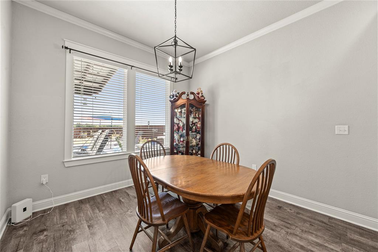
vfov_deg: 81.2
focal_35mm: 14
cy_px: 126
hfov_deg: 104.3
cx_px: 189
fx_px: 147
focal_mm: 14
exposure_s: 1.3
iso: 100
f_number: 11
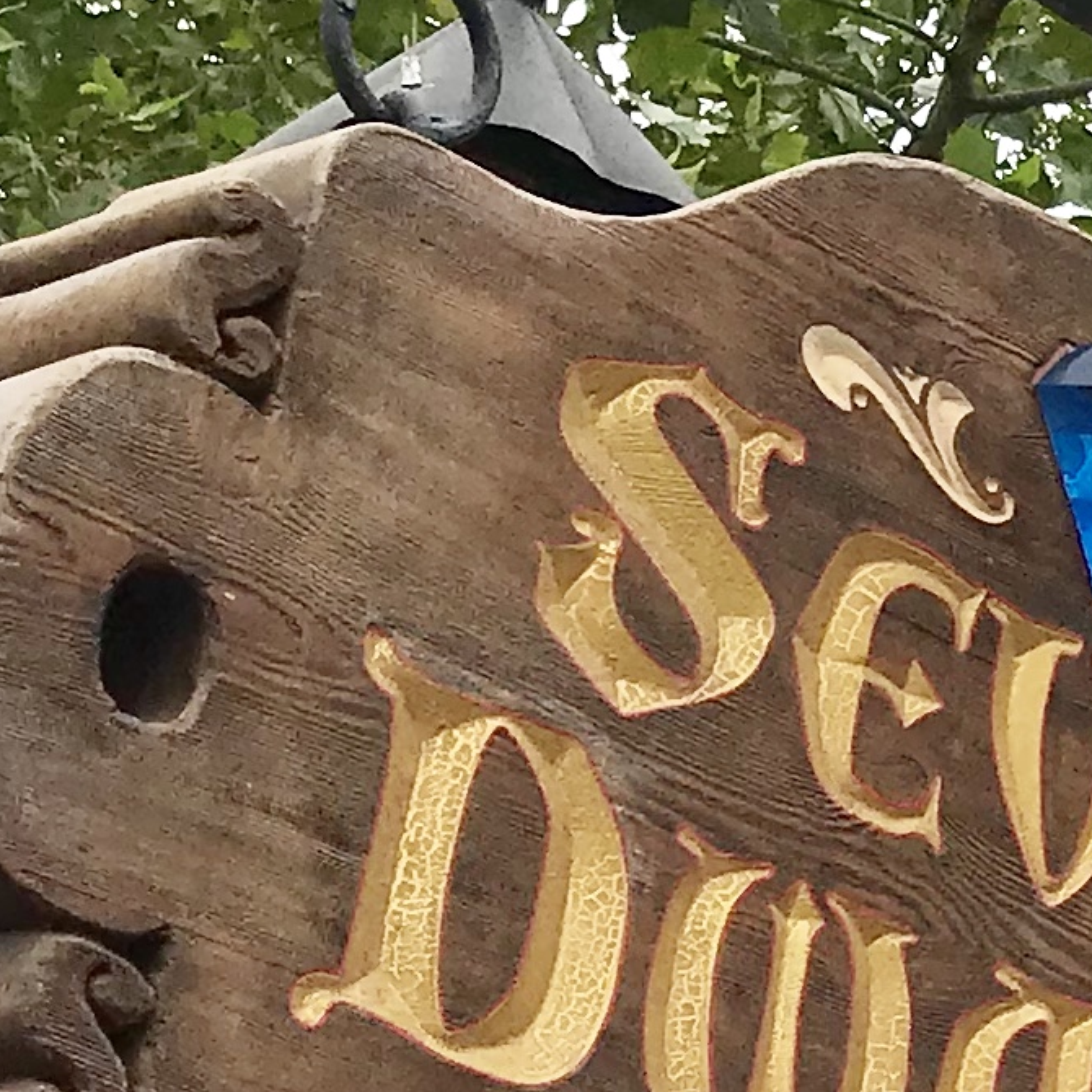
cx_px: 2468
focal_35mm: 149
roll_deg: -1.1
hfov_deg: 10.4
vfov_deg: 11.7
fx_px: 5318
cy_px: 949
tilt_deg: +18.4
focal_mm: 3.99
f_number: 1.8
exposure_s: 1/647
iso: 20
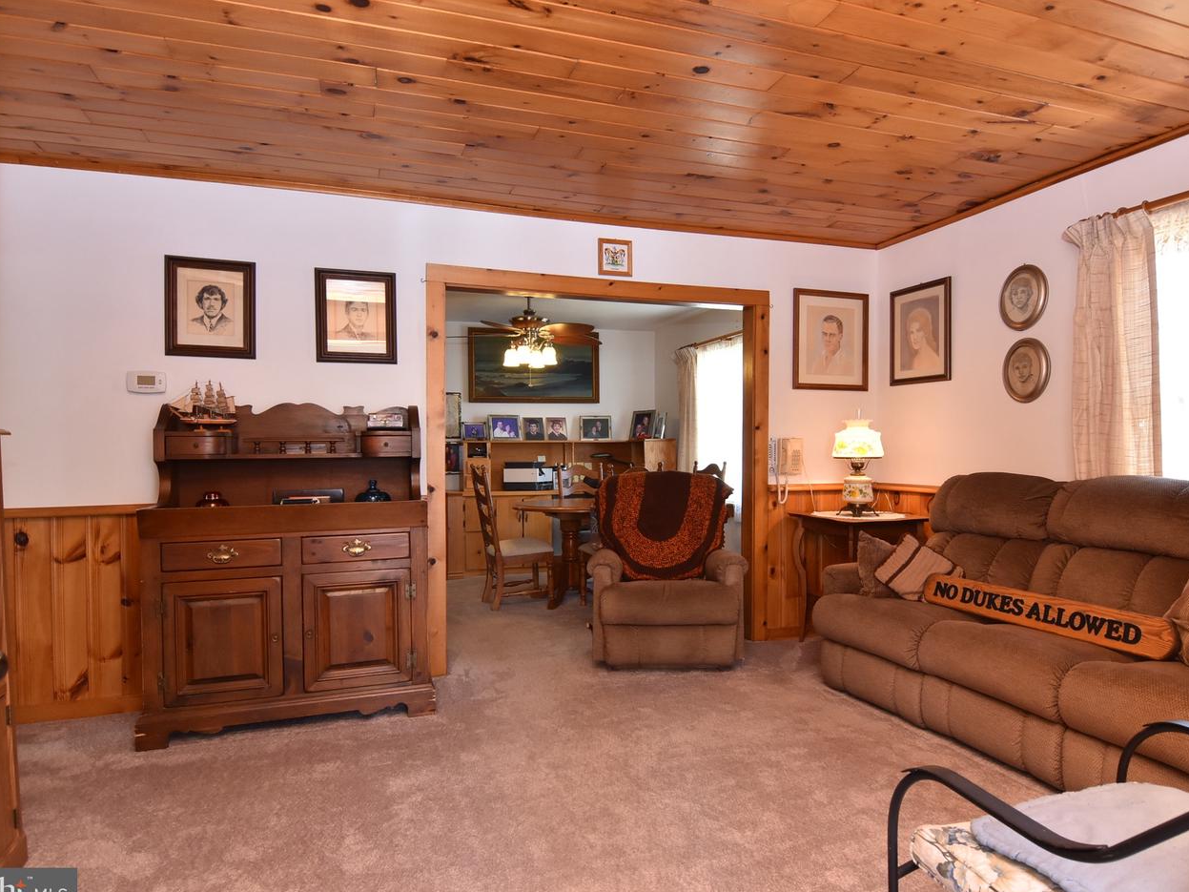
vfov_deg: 66.0
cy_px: 458
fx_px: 687
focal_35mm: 20
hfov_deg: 81.7
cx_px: 615
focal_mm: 12
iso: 800
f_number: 8
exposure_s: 1/50
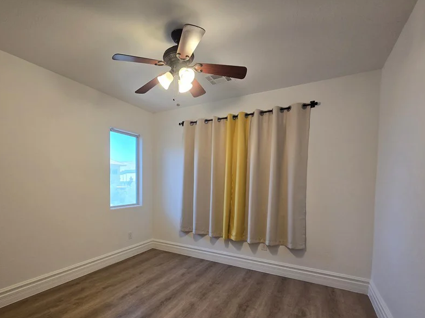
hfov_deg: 88.9
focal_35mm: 17
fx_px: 209
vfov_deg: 73.7
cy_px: 195
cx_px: 155
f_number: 2.2
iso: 160
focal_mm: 2.2
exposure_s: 1/60
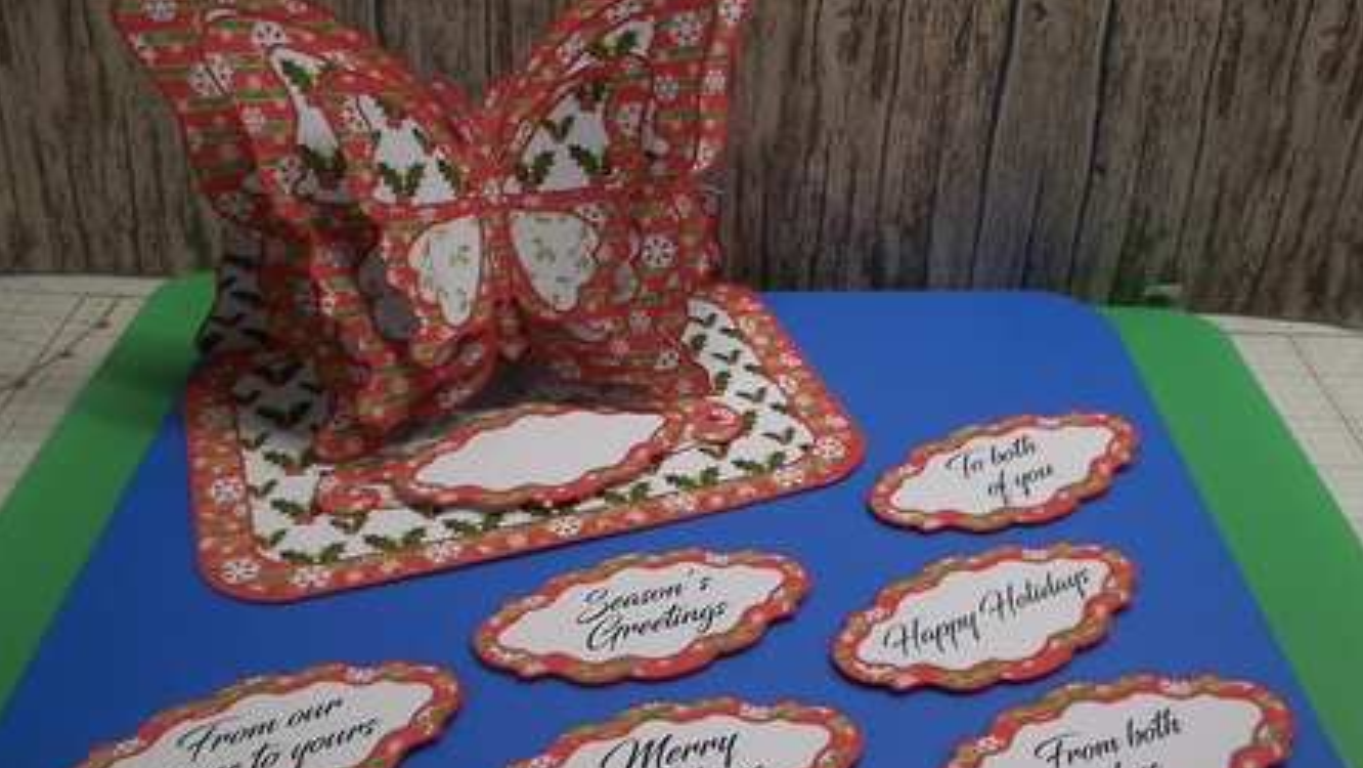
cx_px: 682
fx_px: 1157
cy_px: 441
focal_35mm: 32
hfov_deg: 61.0
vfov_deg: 36.6
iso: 80
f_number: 3.3
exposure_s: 1/30
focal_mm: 4.1
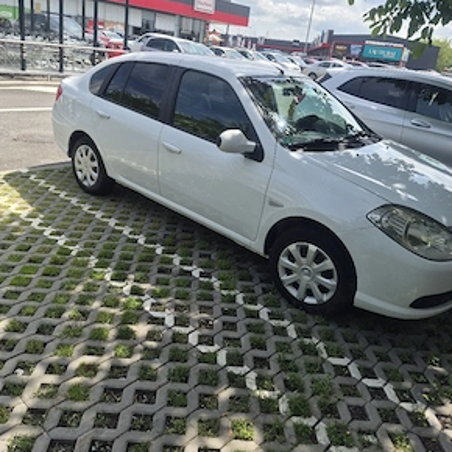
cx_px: 231
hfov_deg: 57.3
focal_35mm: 28
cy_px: 207
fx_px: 414
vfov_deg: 57.2
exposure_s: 1/5000
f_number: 1.8
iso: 80
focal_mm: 5.4
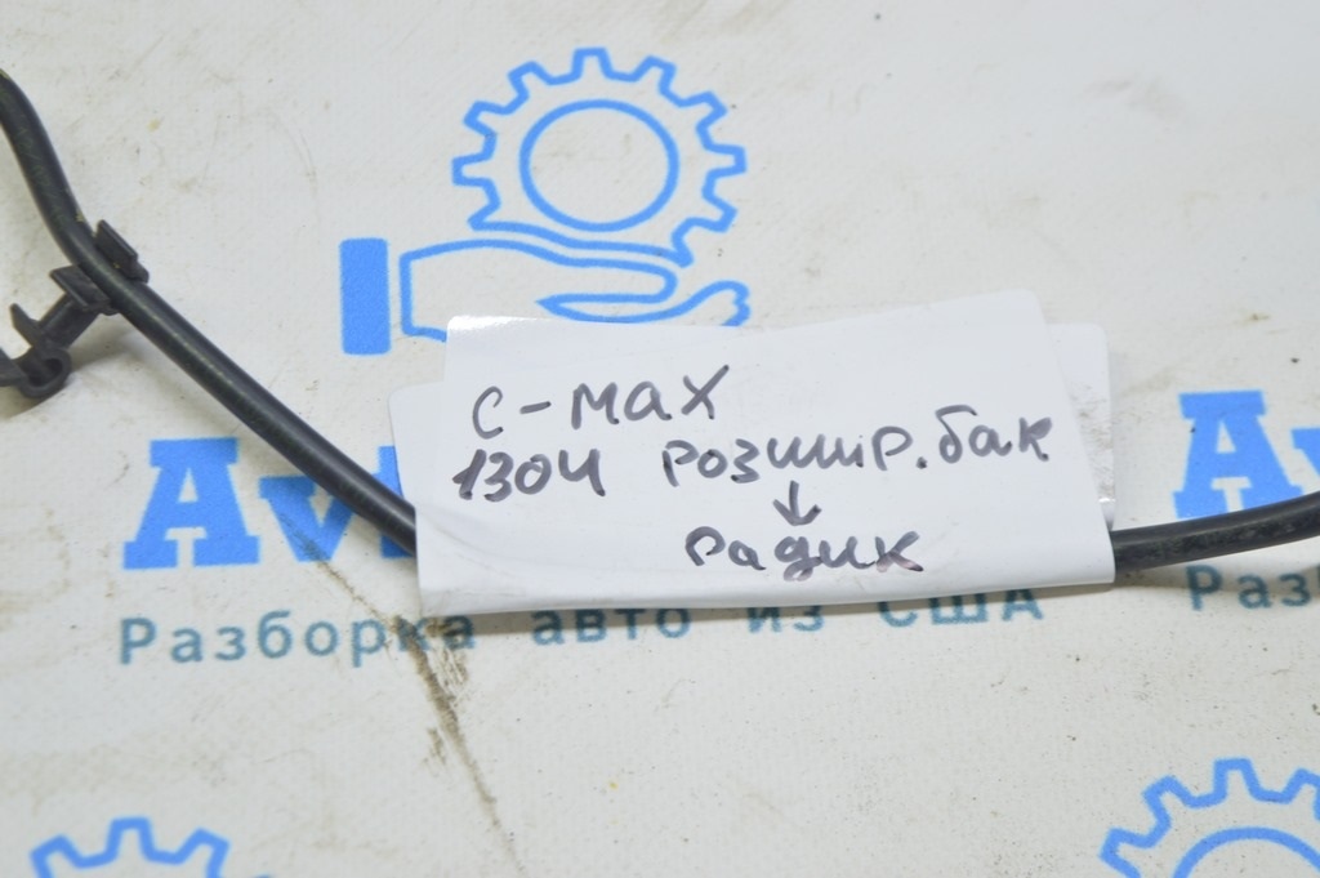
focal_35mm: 82
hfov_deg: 24.6
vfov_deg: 16.5
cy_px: 439
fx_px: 3022
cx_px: 660
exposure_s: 1/20
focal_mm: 55
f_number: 5.6
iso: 400
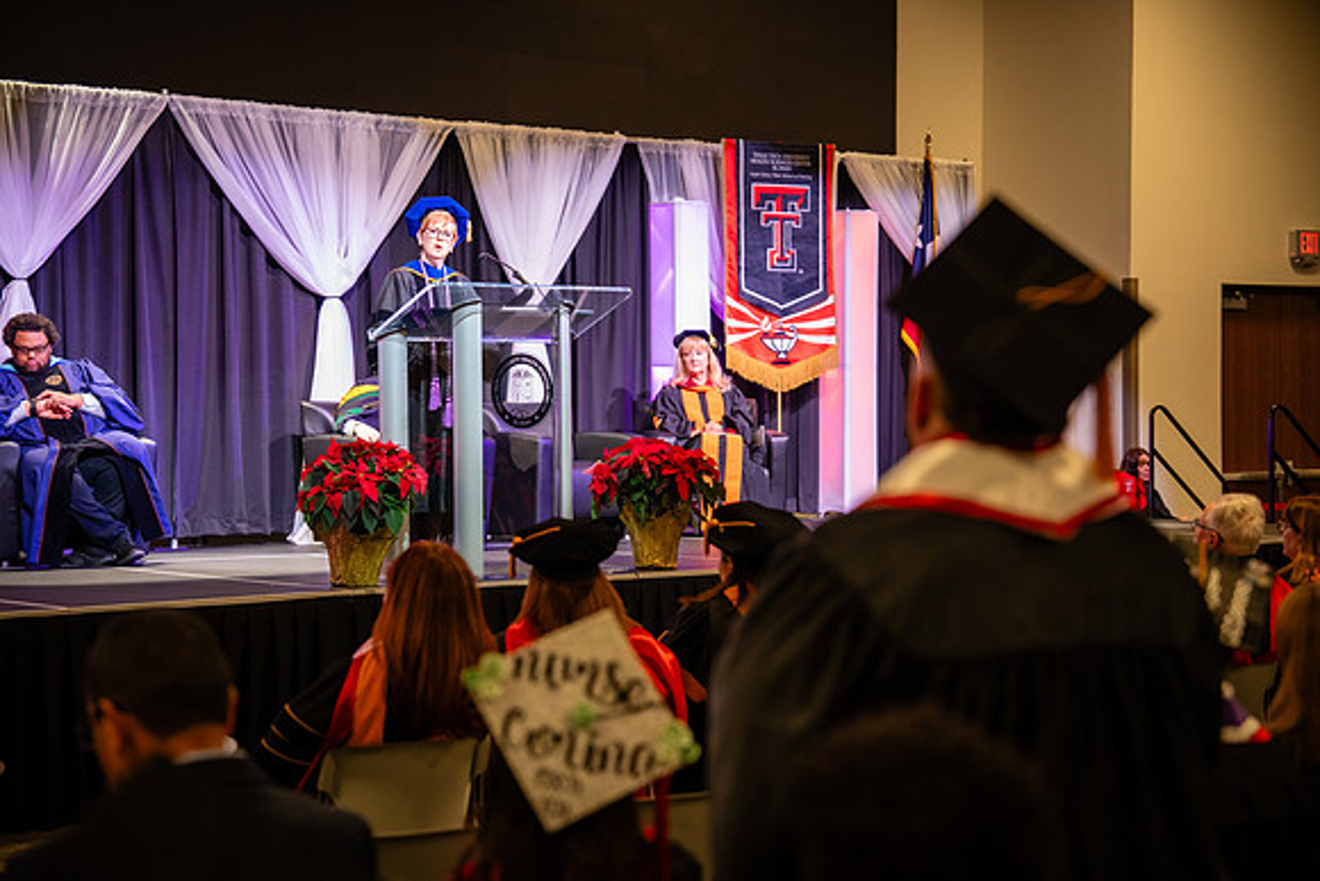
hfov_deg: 28.4
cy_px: 440
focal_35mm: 71
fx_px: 2606
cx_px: 660
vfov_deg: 19.2
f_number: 2.8
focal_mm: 70
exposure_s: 1/200
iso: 1000
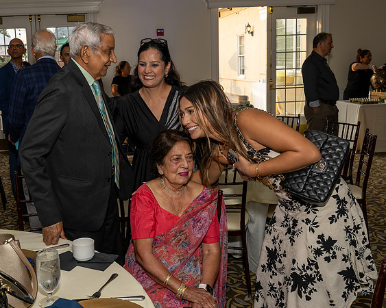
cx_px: 131
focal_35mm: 39
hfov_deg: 46.7
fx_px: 440
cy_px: 126
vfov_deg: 38.5
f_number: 7.1
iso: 640
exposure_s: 1/250
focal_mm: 28
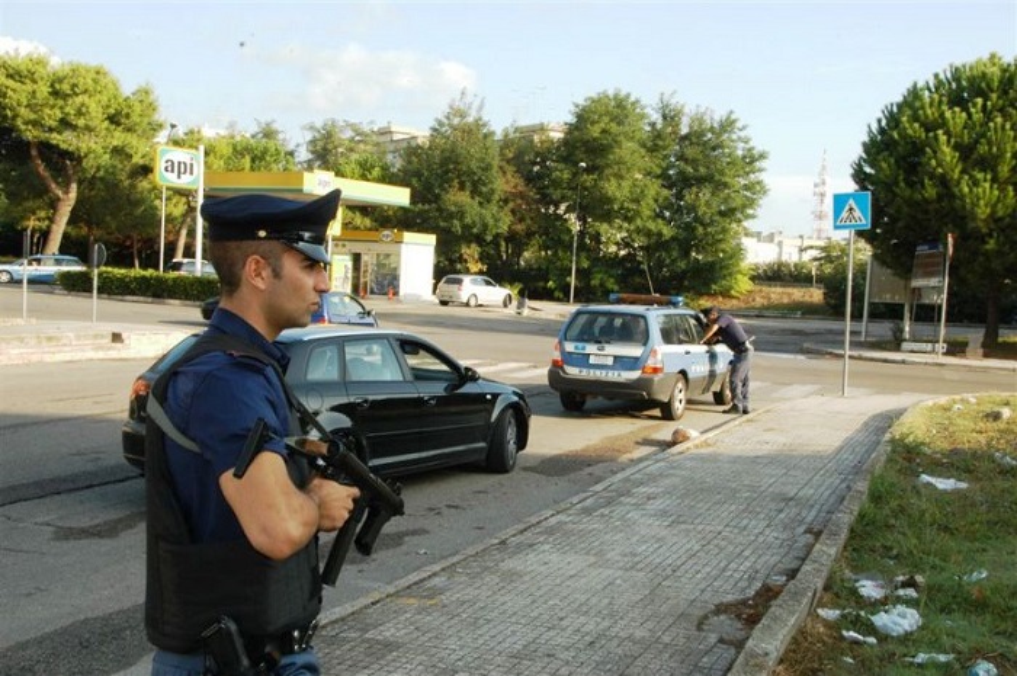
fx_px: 1100
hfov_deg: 49.6
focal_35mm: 39
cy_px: 338
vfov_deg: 34.1
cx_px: 508
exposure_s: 1/60
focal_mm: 26
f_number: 13
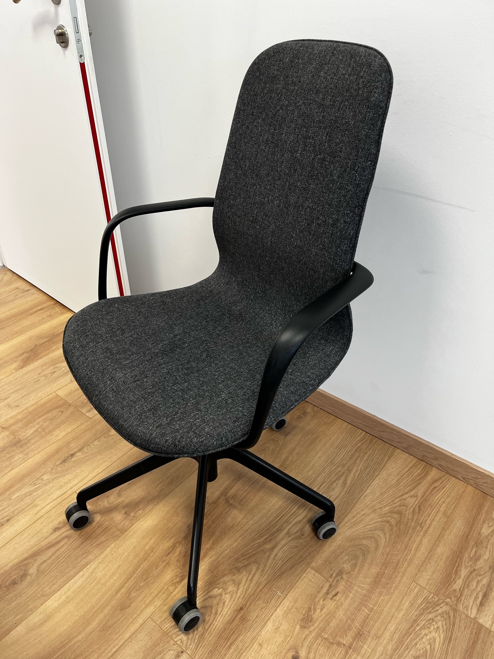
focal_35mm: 26
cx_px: 247
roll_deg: +3.3
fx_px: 495
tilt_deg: -36.5
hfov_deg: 53.0
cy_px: 330
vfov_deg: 67.3
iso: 125
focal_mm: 5.1
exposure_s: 1/100
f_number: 1.6
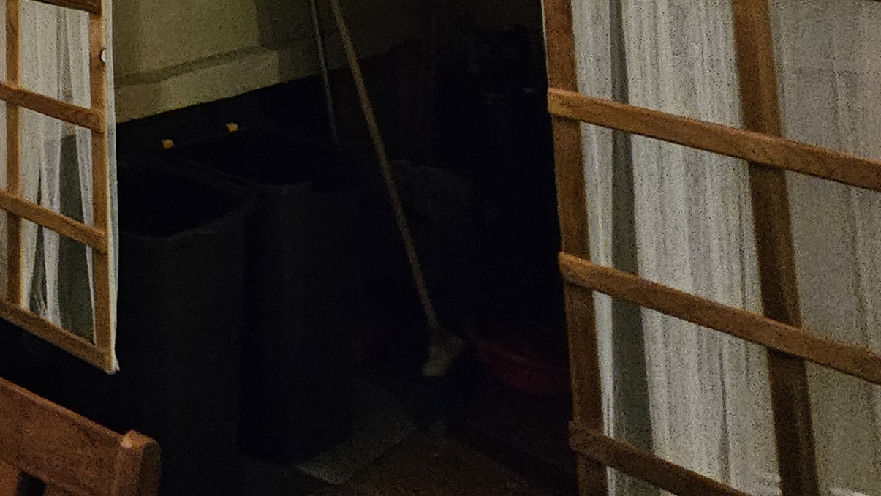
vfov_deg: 19.0
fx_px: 1098
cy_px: -414
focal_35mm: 47
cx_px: -198
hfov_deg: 34.3
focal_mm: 2.2
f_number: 2.2
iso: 640
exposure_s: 1/25
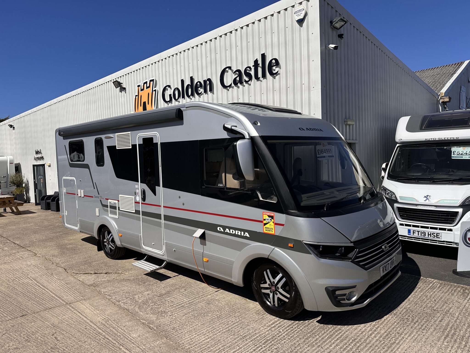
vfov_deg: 56.8
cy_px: 176
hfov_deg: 71.6
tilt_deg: -3.1
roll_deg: +1.8
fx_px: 326
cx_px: 235
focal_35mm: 24
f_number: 1.78
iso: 80
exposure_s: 1/8197
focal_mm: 6.86
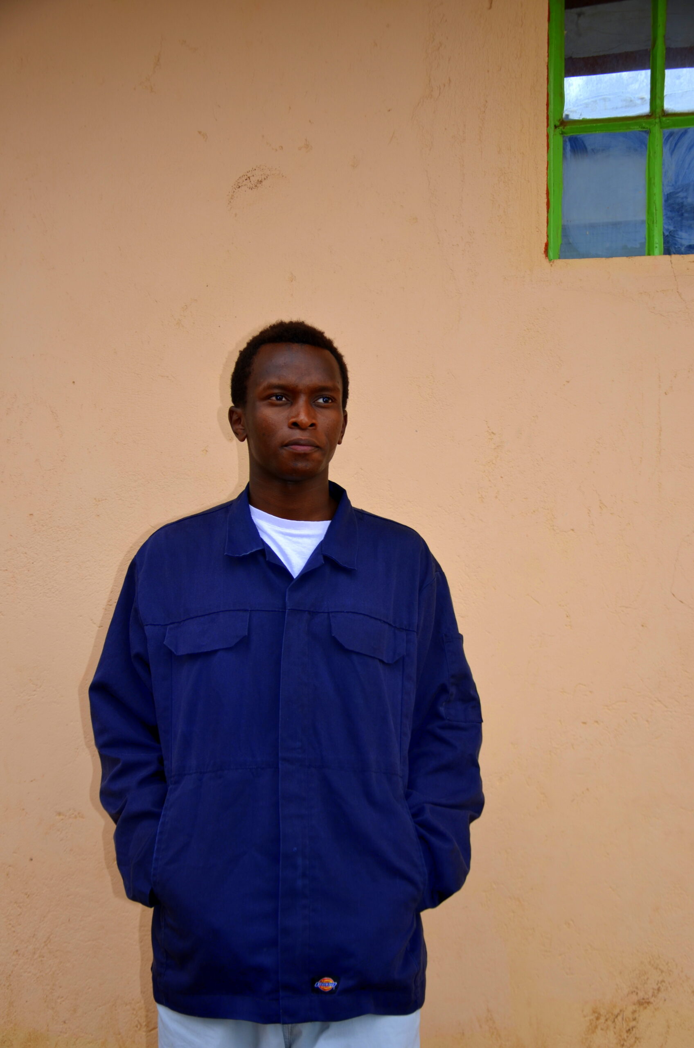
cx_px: 347
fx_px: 1394
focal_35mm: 48
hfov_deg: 28.0
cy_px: 524
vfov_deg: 41.2
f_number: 4.2
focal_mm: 32
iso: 110
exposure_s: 1/250
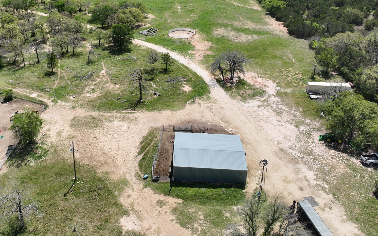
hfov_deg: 56.2
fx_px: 350
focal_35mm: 34
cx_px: 149
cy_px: 65
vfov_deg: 36.6
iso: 140
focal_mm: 12.29
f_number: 2.8
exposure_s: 1/2000
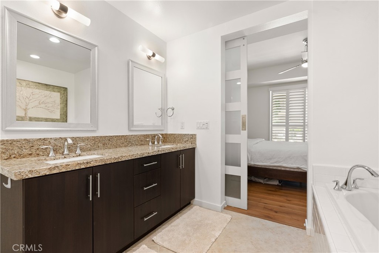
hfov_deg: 96.7
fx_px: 168
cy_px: 126
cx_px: 190
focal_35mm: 16
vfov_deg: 73.8
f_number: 9
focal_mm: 16
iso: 320
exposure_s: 1
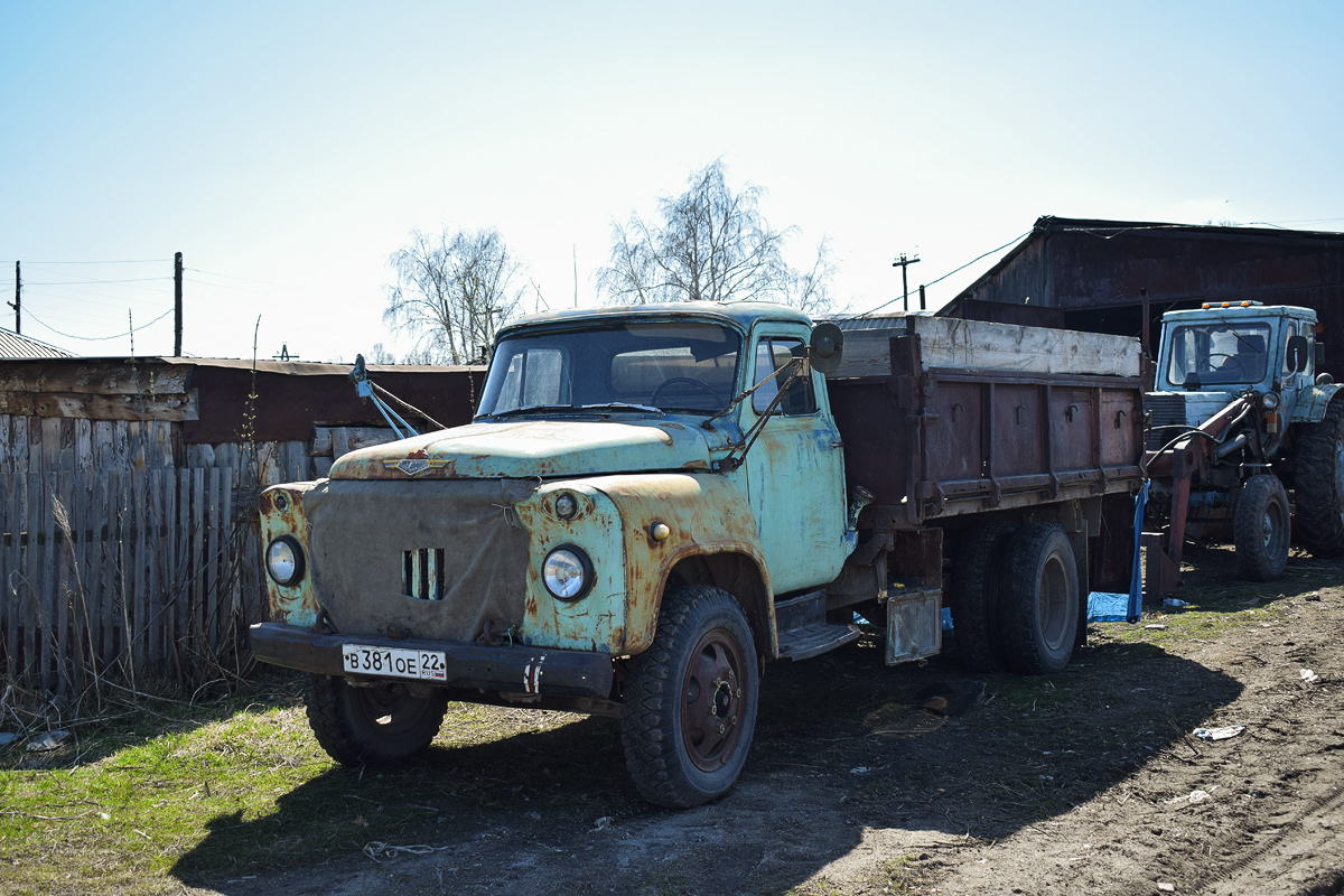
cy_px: 448
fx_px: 1568
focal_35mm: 42
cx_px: 672
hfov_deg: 46.4
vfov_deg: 31.9
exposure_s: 1/400
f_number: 5
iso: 100
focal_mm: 28
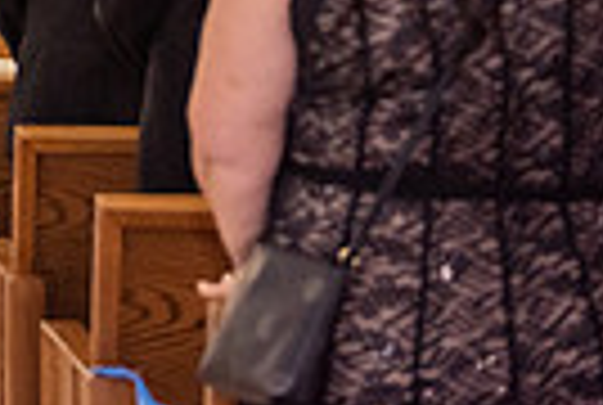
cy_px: -430
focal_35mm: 216
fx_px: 3626
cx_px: -490
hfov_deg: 9.1
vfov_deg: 6.2
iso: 1000
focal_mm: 50
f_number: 2.8
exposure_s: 1/160
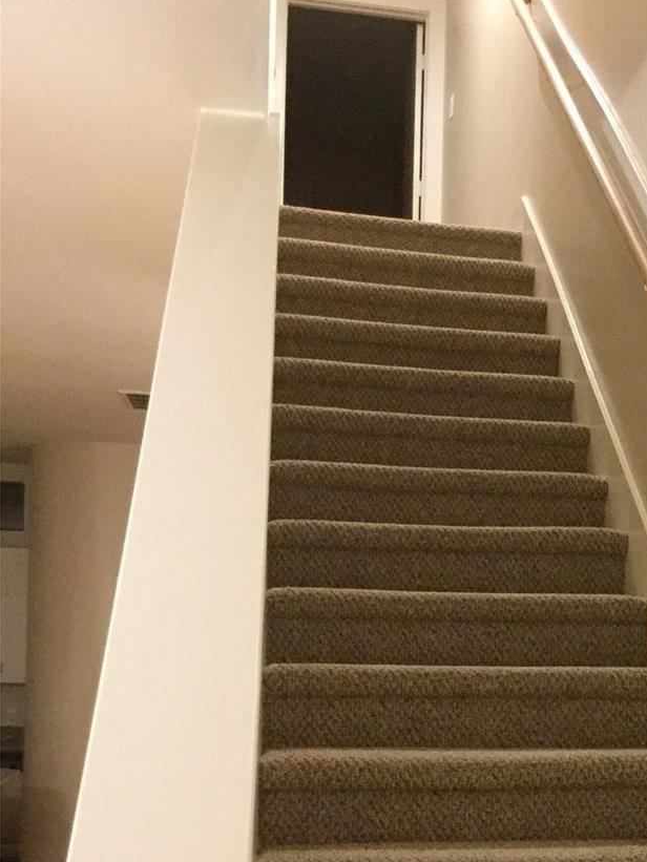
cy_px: 652
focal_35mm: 58
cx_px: 604
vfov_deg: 32.6
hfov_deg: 24.4
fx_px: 1445
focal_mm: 3.3
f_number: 2.4
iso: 250
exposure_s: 1/15
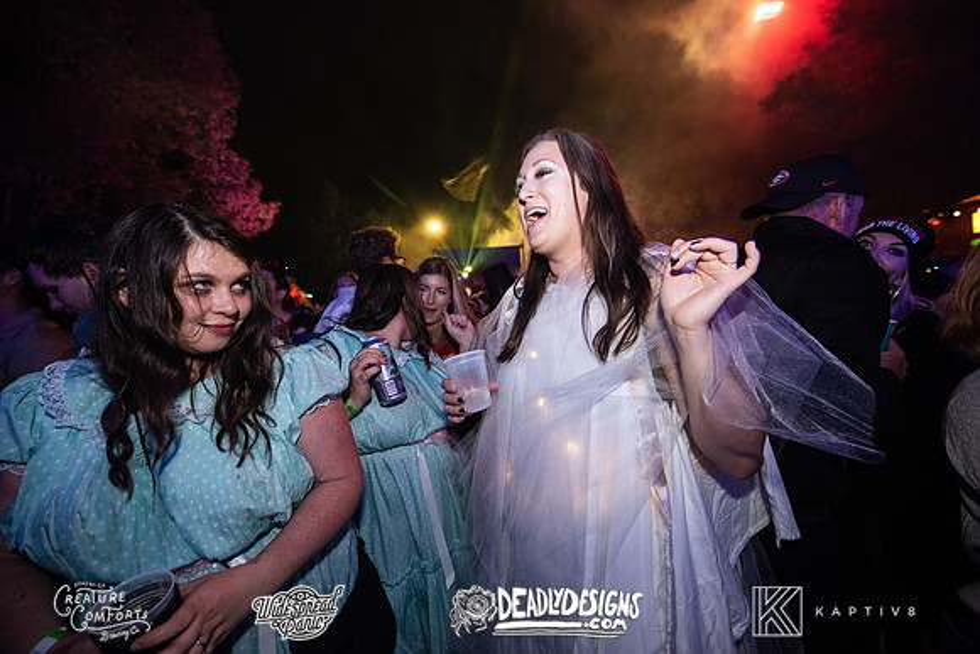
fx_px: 381
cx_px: 490
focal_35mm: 14
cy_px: 327
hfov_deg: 104.2
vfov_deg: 81.2
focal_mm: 14
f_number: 3.5
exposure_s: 1/80
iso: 2000
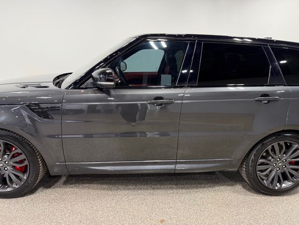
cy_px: 112
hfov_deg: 71.6
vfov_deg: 56.8
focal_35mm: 24
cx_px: 150
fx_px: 207
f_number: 1.78
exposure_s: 1/120
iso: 160
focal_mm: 6.76
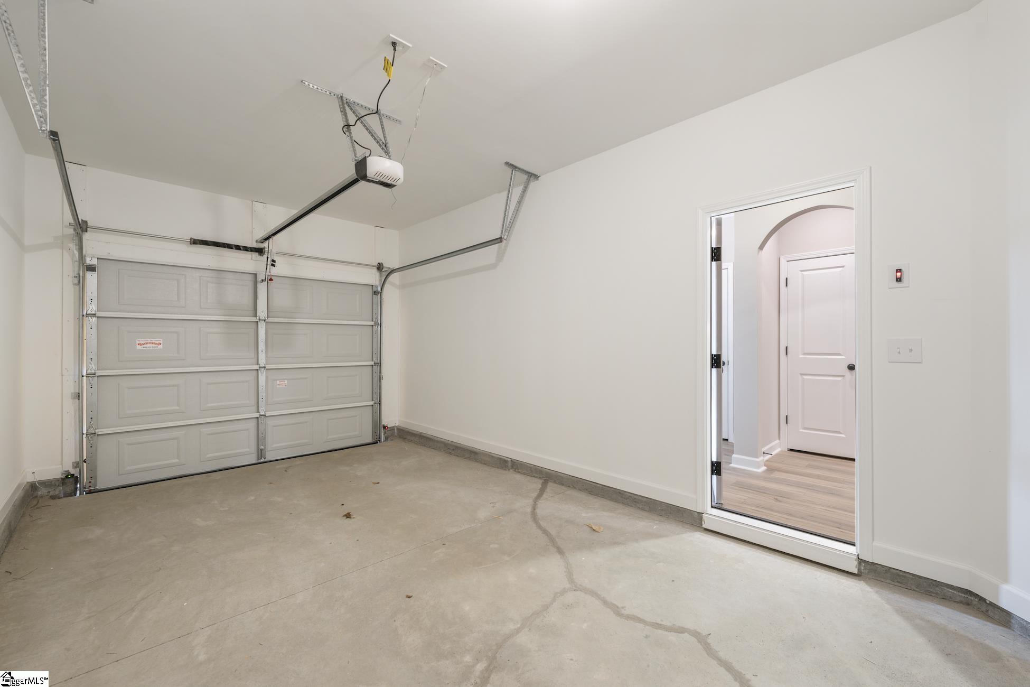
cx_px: 515
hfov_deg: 104.3
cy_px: 344
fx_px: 401
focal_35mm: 14
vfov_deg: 81.2
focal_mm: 14
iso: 400
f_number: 5.6
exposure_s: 1
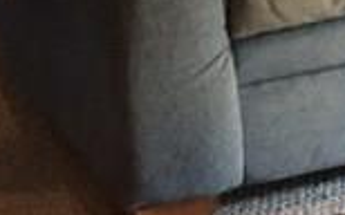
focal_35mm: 205
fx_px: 1926
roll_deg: +0.6
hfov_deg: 10.0
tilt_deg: -6.4
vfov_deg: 5.9
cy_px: -479
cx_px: 446
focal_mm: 4.15
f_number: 2.2
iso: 200
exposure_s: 1/30
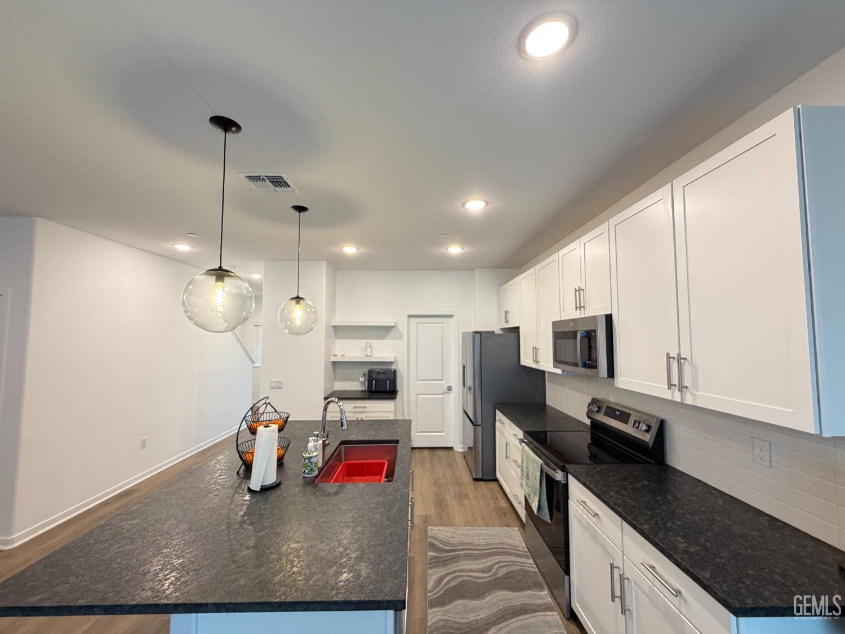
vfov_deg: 85.7
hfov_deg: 102.1
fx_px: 342
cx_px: 422
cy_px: 317
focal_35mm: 14
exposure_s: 1/60
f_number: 2.2
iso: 320
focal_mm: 2.22
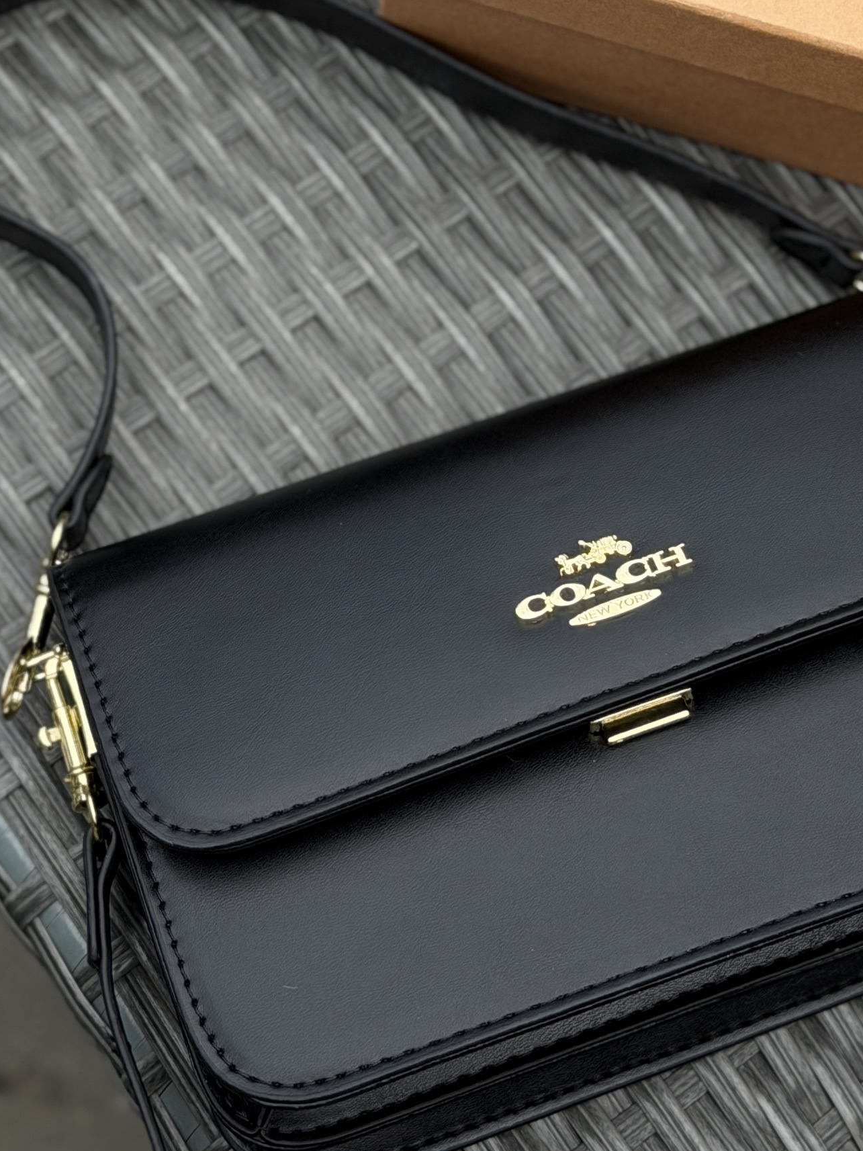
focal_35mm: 113
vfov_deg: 17.2
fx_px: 3756
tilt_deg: -73.4
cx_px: 411
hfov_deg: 13.1
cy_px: 161
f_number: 1.78
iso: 80
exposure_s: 1/1678
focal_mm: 6.76
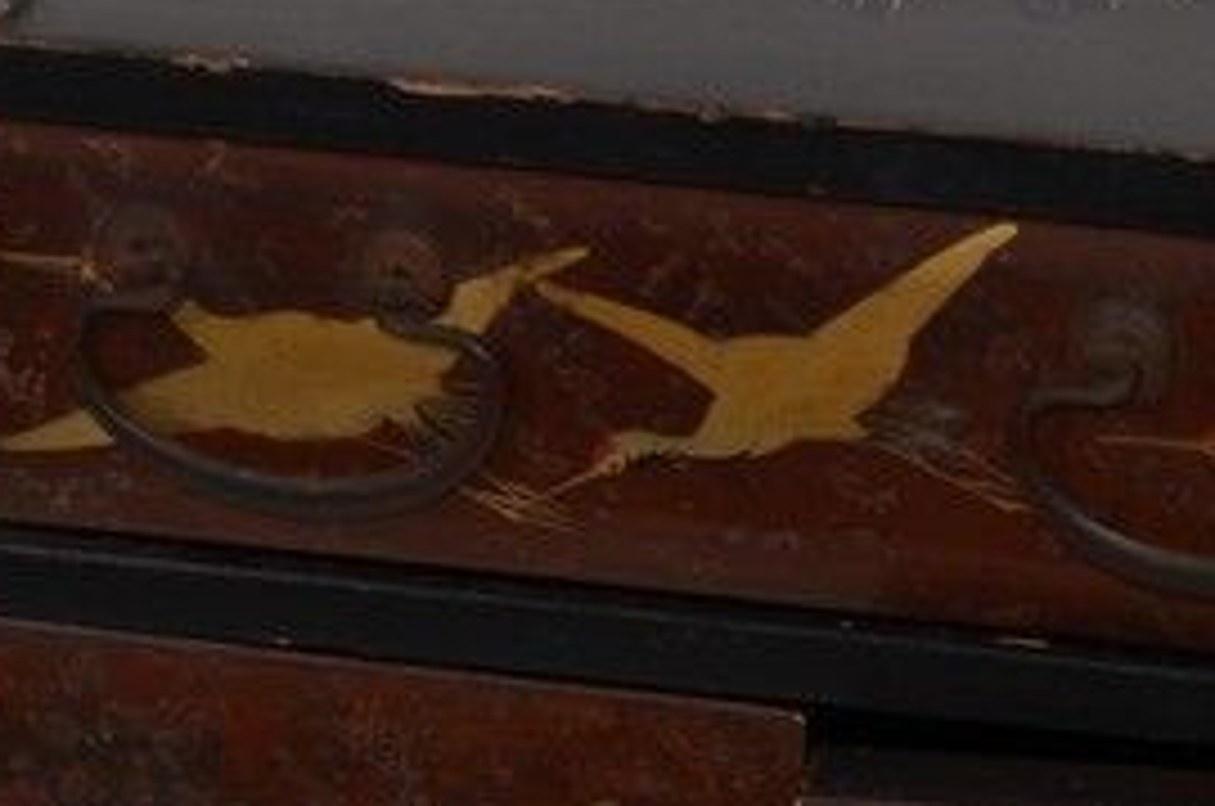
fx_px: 11960
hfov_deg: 5.8
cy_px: 1567
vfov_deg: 3.8
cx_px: 1017
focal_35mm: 355
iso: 100
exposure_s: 1/200
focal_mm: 40
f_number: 5.3
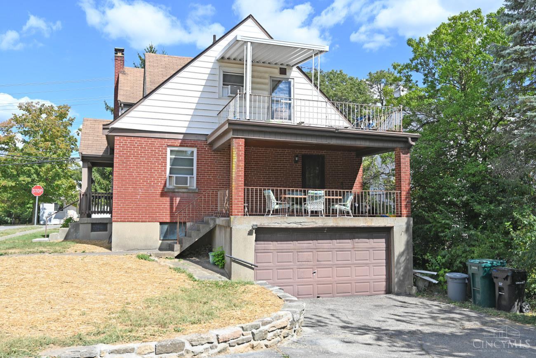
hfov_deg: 61.9
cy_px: 179
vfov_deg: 43.6
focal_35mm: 30
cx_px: 268
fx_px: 447
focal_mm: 30
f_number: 6.3
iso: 100
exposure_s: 1/320
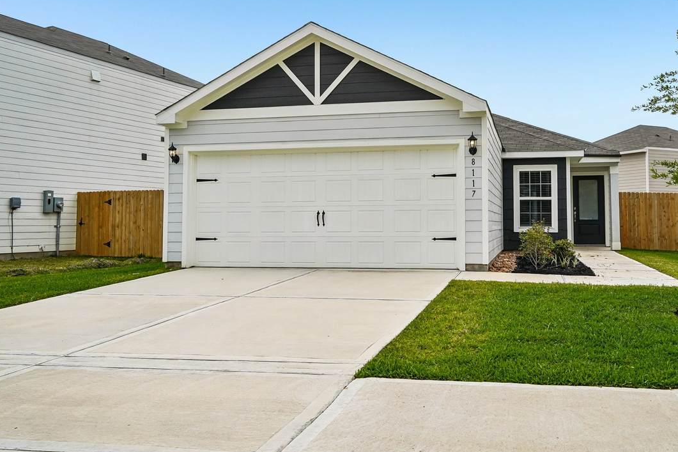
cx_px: 384
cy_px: 192
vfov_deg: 37.8
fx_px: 659
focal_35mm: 35
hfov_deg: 54.3
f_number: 8
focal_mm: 29
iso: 500
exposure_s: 1/1250
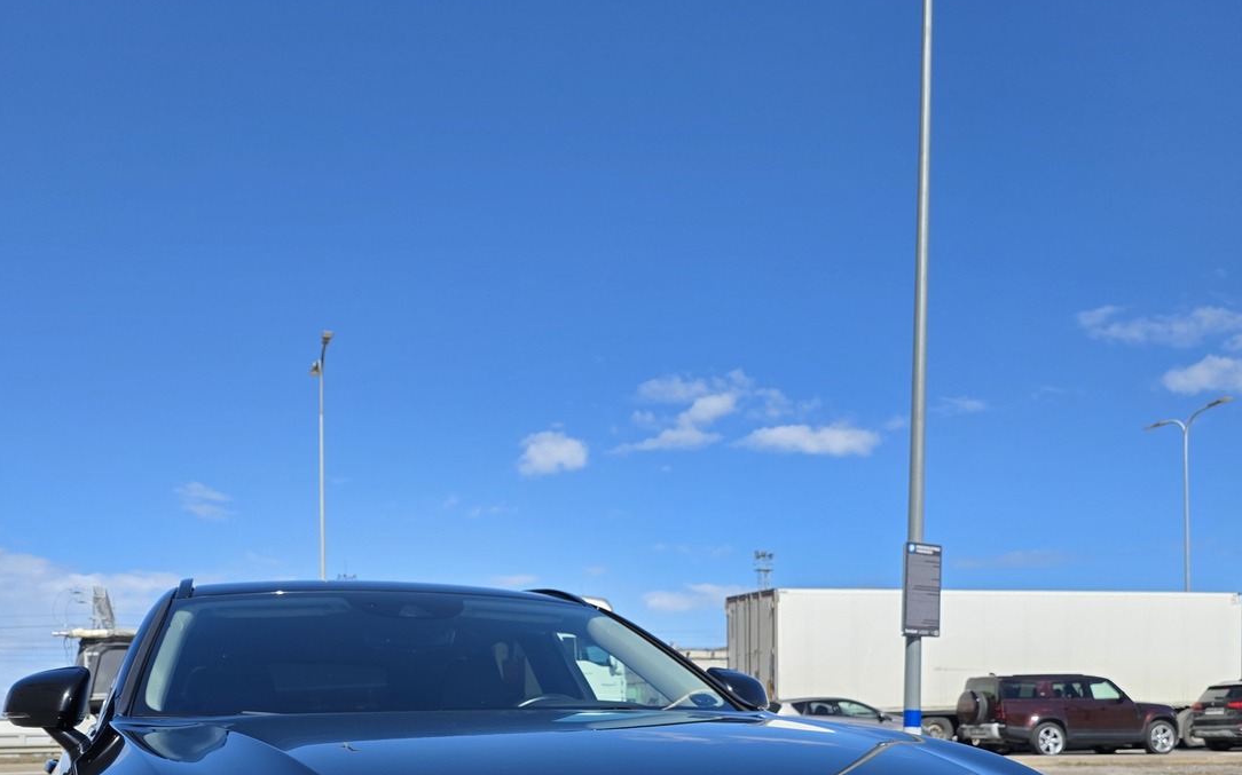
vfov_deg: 33.0
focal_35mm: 36
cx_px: 573
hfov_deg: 54.0
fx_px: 1218
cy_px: 738
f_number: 1.7
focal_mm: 6.3
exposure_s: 1/7333
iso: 80
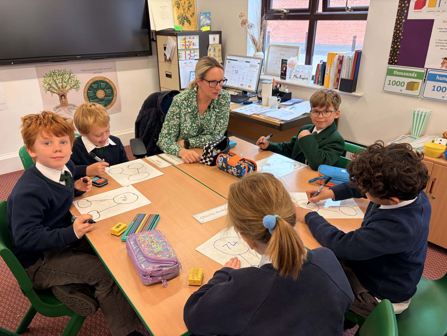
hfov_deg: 67.3
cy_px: 168
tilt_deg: -23.7
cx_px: 224
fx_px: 336
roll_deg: +0.3
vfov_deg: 53.1
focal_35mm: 26
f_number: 1.6
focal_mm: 5.96
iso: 125
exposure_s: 1/75
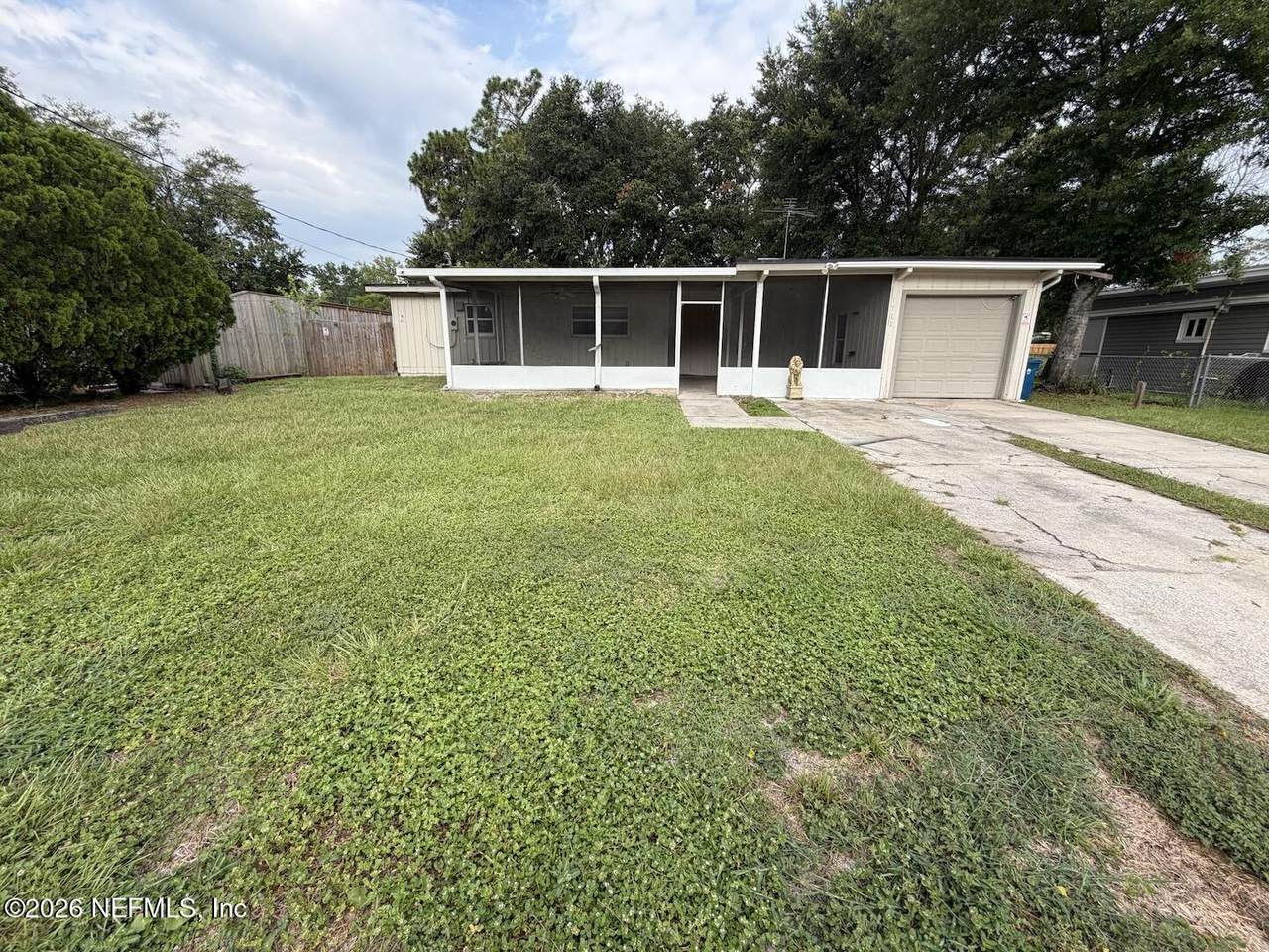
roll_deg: +0.8
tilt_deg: -13.7
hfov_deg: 102.1
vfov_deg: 85.7
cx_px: 634
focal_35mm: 14
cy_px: 476
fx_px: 513
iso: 40
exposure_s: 1/502
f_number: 2.2
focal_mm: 2.22
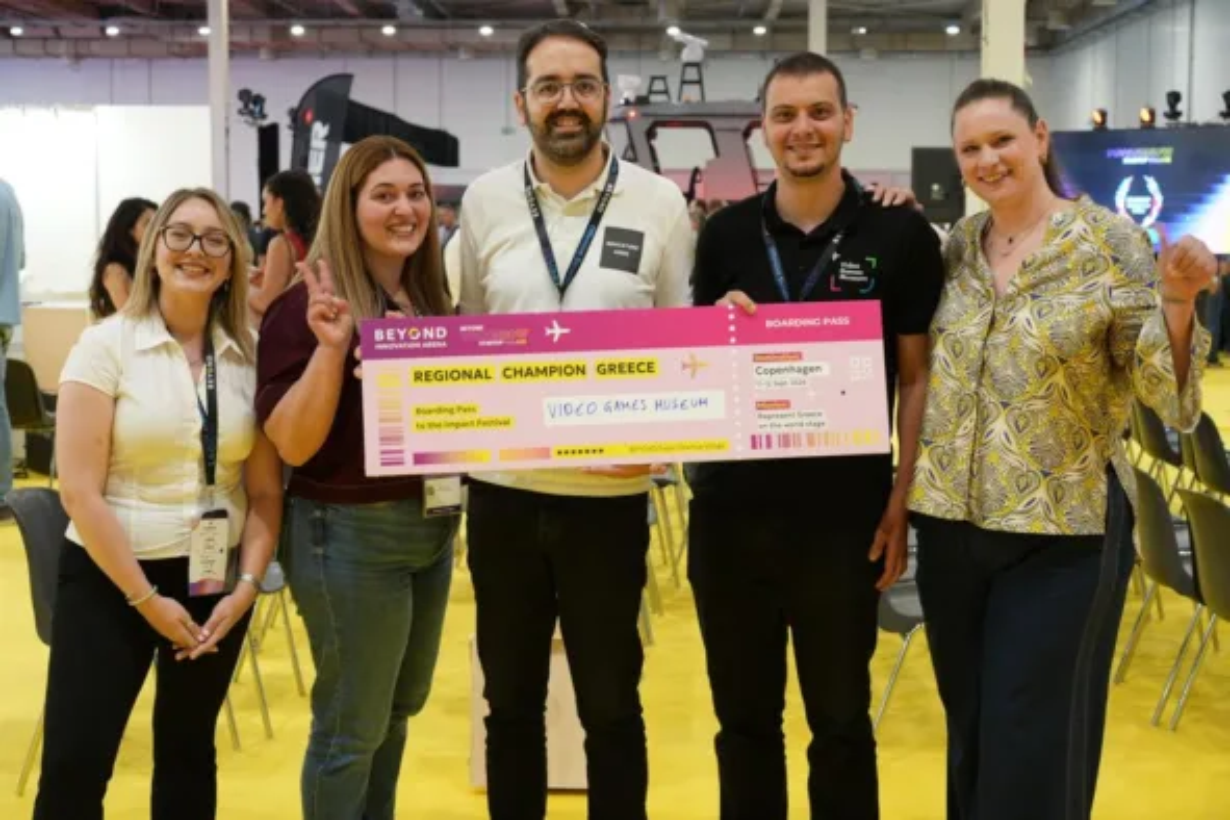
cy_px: 410
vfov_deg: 24.6
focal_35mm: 55
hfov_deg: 36.2
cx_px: 615
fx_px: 1879
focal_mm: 55
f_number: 6.3
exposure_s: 1/8
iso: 400
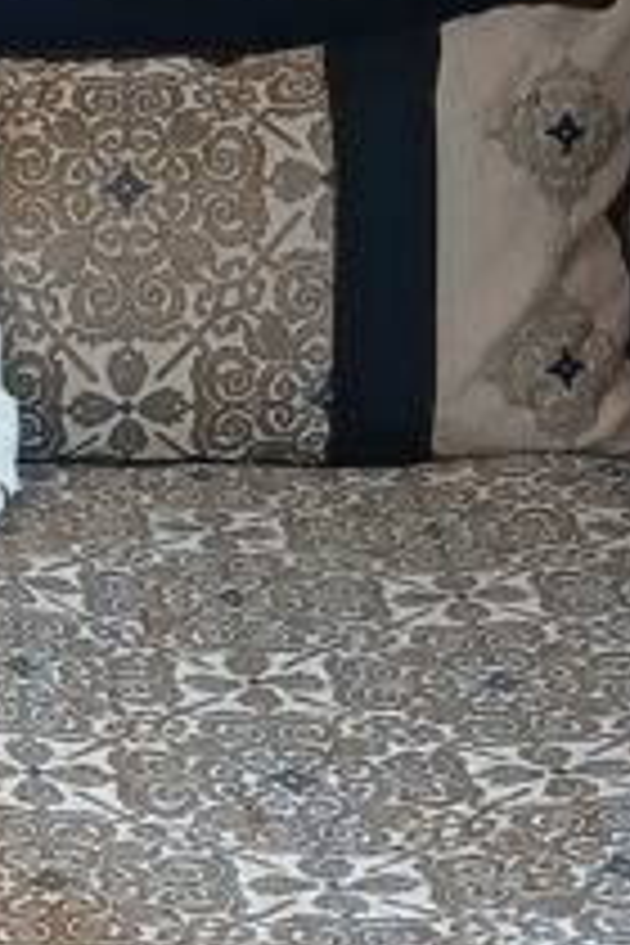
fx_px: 3465
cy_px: 432
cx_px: -284
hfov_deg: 10.1
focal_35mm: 132
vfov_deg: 15.5
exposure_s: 1/60
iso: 250
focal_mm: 3.98
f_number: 1.8
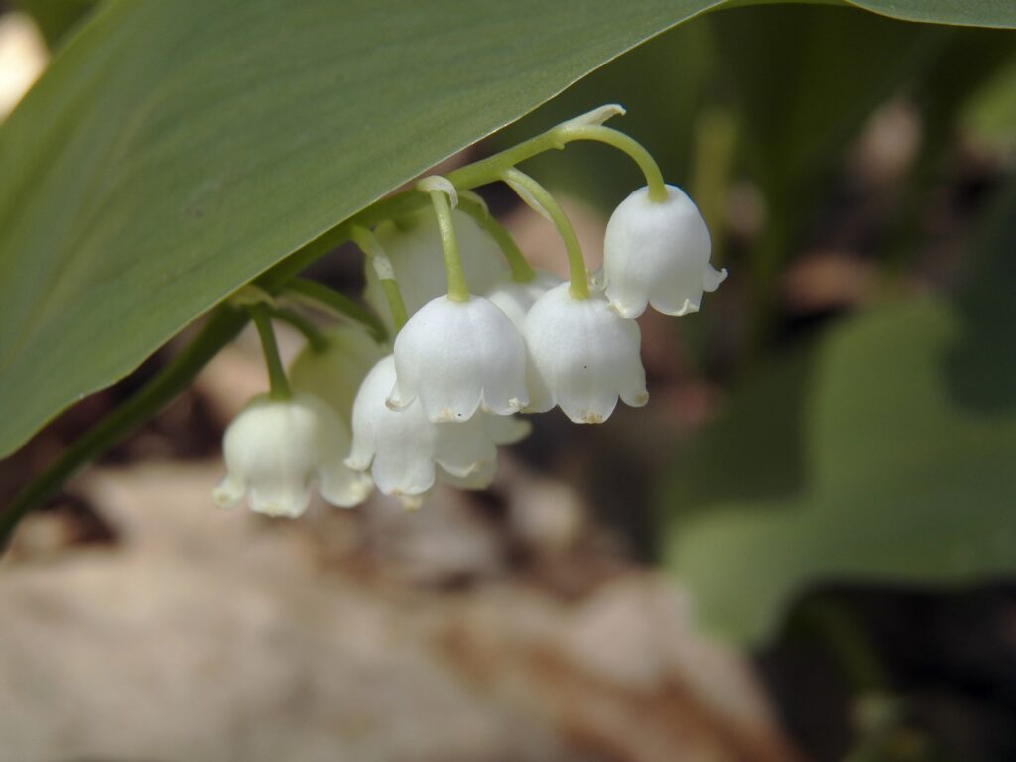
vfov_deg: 17.4
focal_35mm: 85
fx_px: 2495
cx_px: 508
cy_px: 381
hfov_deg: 23.0
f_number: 4
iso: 125
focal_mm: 15.2
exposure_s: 1/500
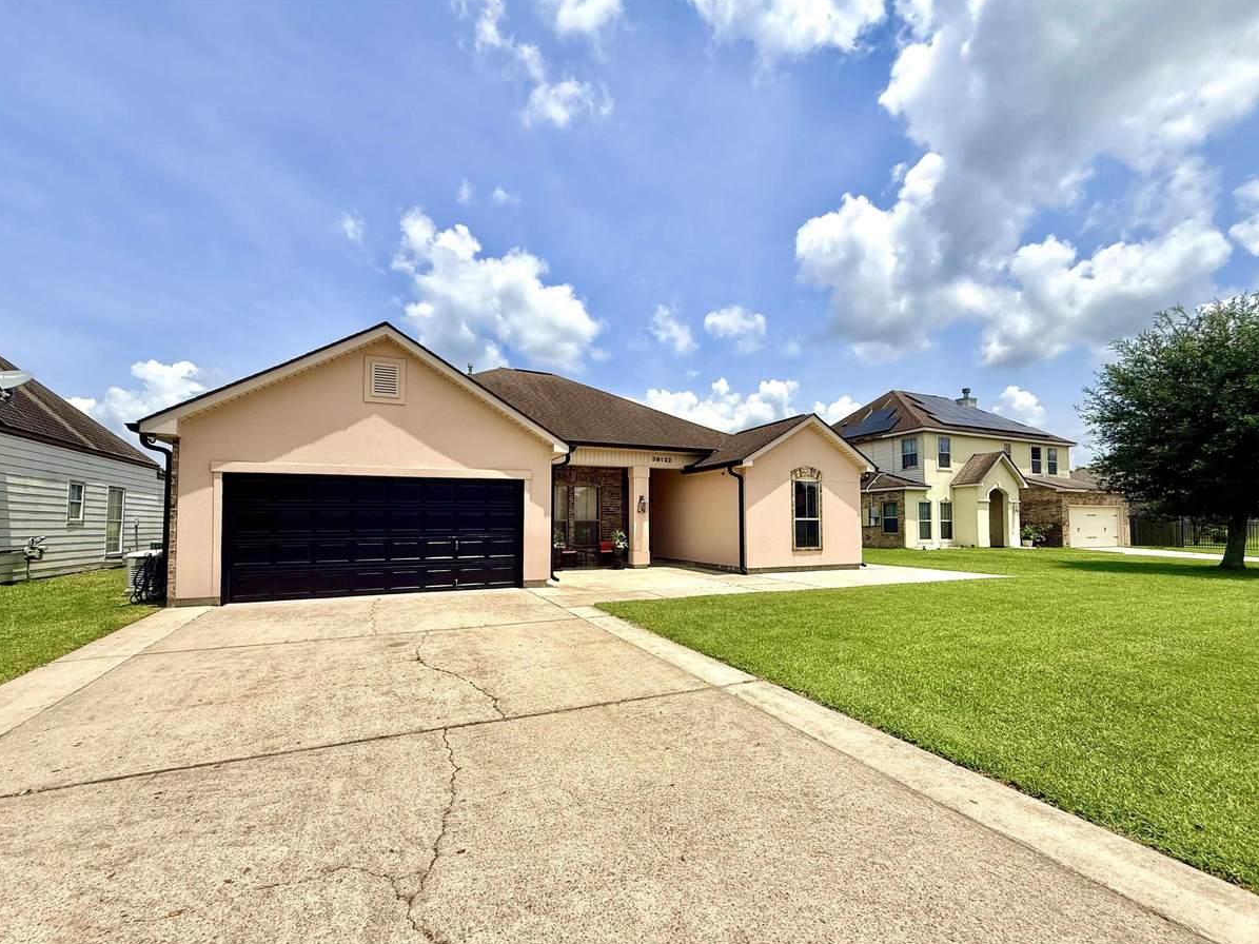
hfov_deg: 98.2
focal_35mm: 15
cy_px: 503
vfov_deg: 81.6
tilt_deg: +2.4
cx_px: 636
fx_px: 546
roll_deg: -0.2
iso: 50
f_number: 2.2
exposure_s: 1/3891
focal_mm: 2.22
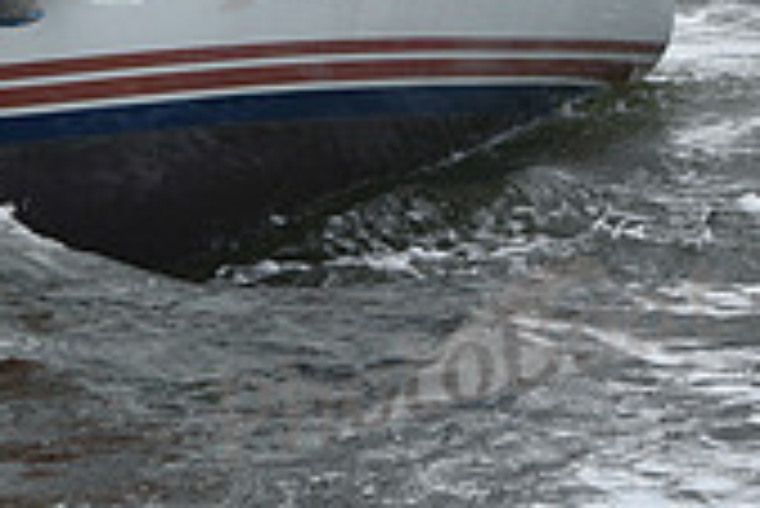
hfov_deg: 5.7
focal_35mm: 361
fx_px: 7627
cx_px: -18
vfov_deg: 3.8
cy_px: -276
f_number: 8
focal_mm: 105
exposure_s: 1/800
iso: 250
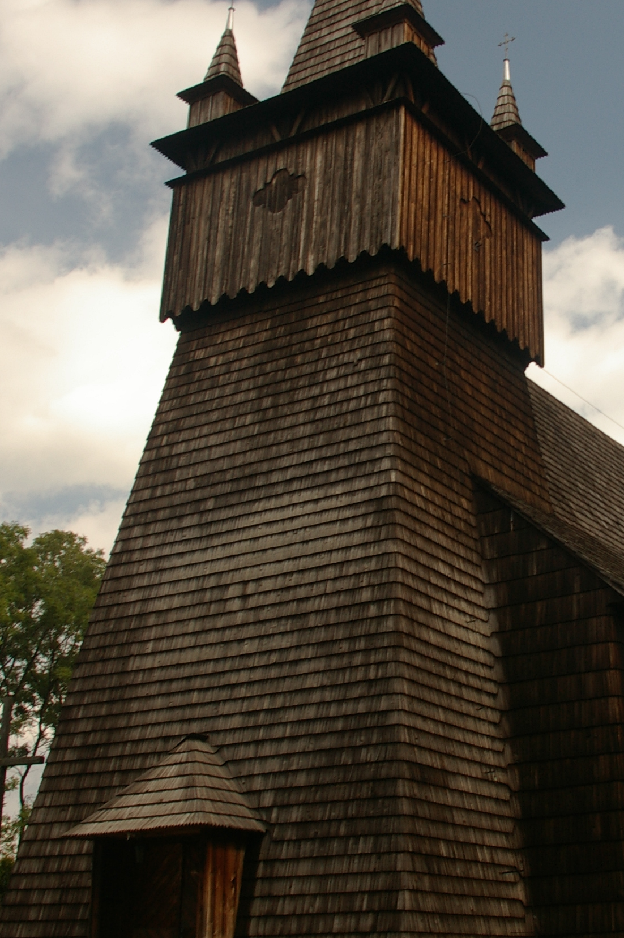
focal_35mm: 49
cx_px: 483
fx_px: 1276
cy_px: 470
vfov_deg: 40.4
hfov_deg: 27.0
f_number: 11
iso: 200
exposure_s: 1/60
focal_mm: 18
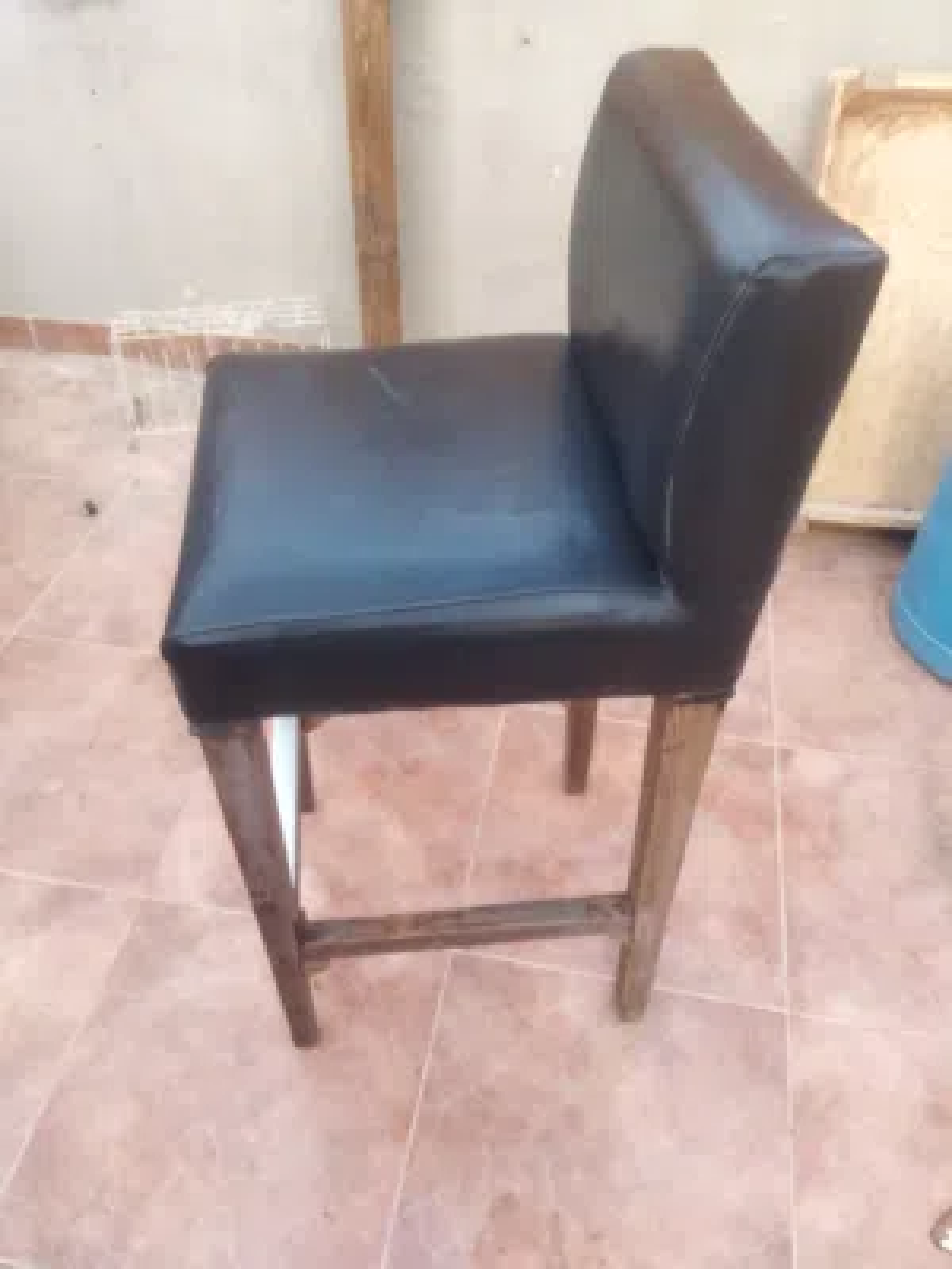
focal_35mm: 27
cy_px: 634
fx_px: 990
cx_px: 476
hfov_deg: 51.4
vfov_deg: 65.3
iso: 419
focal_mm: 4.71
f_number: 1.79
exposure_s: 1/50
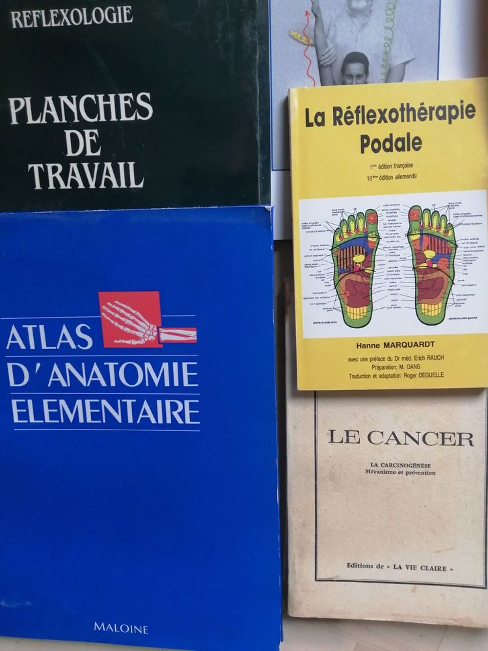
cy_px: 326
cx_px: 244
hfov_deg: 53.1
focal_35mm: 26
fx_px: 489
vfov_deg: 67.3
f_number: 1.8
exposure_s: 1/100
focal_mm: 3.6
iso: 160
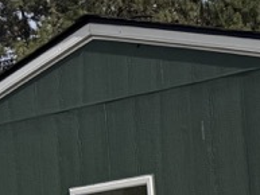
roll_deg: +2.4
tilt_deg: -4.7
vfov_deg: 8.5
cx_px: 547
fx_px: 1195
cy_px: 465
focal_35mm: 159
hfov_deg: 11.1
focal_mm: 6.76
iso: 80
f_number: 1.78
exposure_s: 1/6410
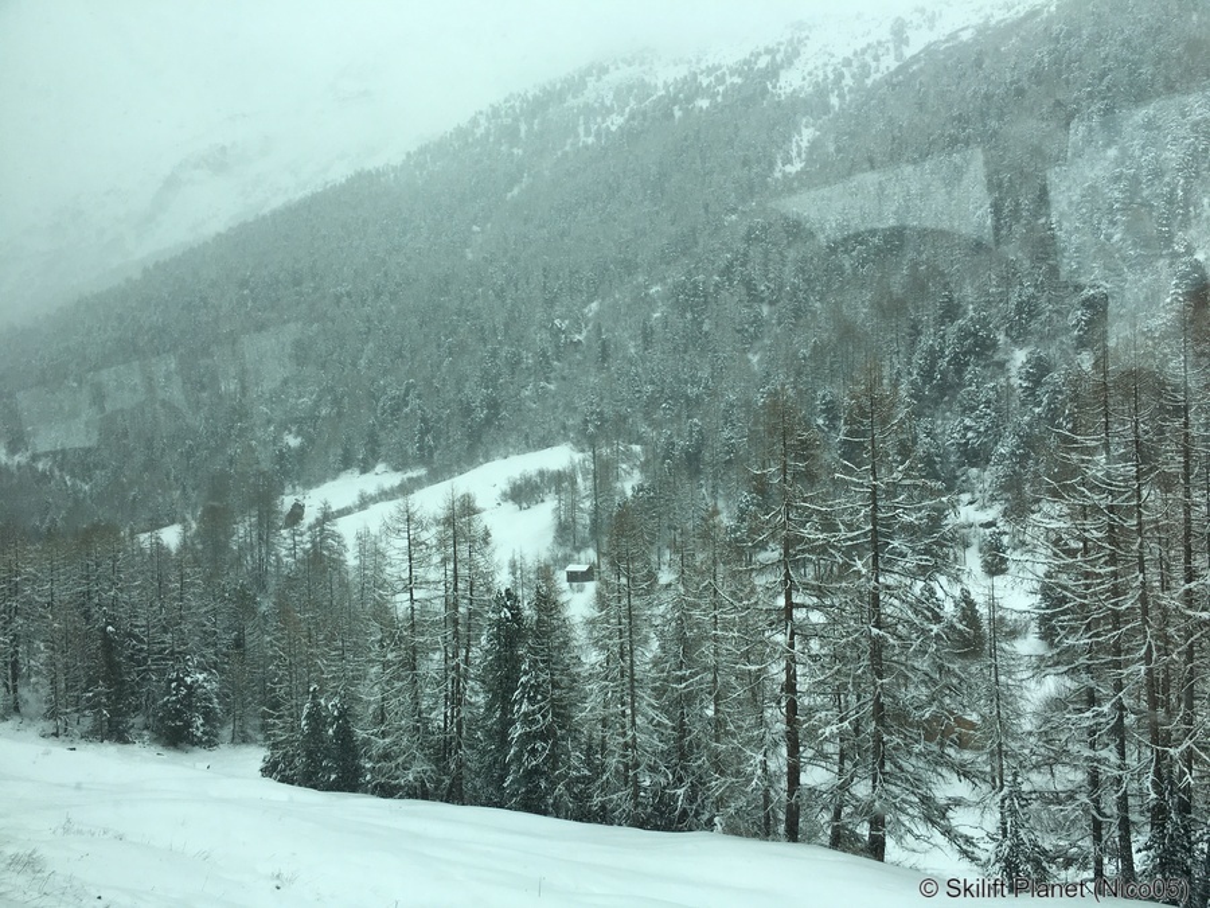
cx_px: 605
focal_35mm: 29
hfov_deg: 61.7
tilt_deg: -1.1
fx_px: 1014
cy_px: 454
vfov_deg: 48.2
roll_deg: +1.8
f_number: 2.2
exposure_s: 1/1068
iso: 25
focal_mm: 4.15
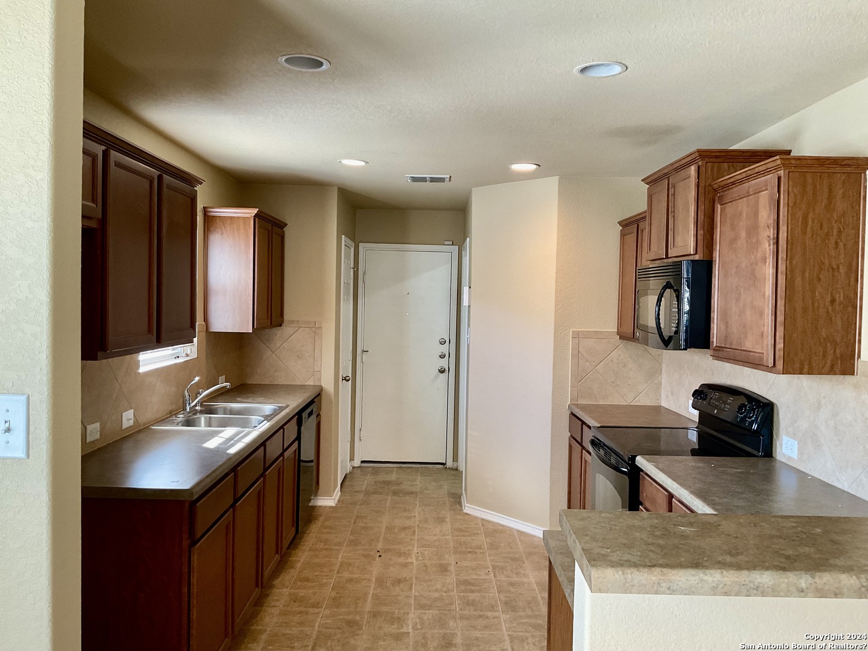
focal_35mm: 29
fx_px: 727
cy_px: 326
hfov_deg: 61.7
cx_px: 434
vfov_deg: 48.2
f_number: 1.8
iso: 80
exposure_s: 1/60
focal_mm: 3
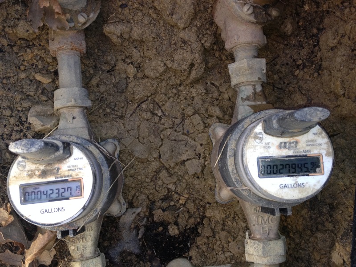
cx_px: 178
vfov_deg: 40.7
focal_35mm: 35
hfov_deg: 52.6
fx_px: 360
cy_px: 134
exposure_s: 1/122
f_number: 2.4
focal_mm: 4.28
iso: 100
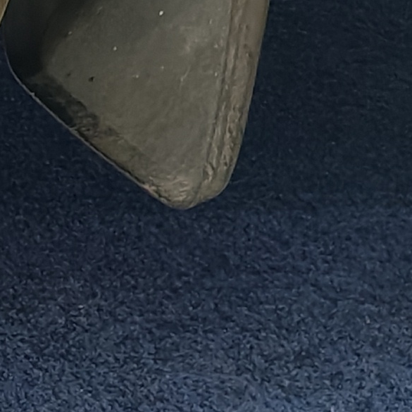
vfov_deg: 8.9
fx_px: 2585
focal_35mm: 192
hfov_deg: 7.8
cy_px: -237
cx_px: -839
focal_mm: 6.12
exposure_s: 1/100
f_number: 1.9
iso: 422
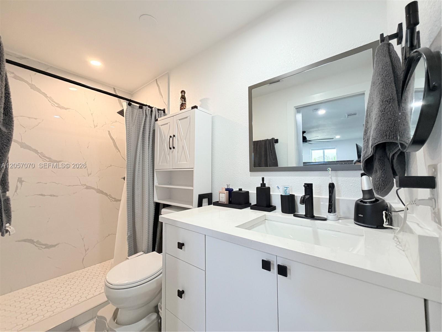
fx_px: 179
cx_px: 221
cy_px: 166
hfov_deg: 102.1
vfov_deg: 85.7
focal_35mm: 14
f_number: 2.2
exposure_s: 1/120
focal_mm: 2.22
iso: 320
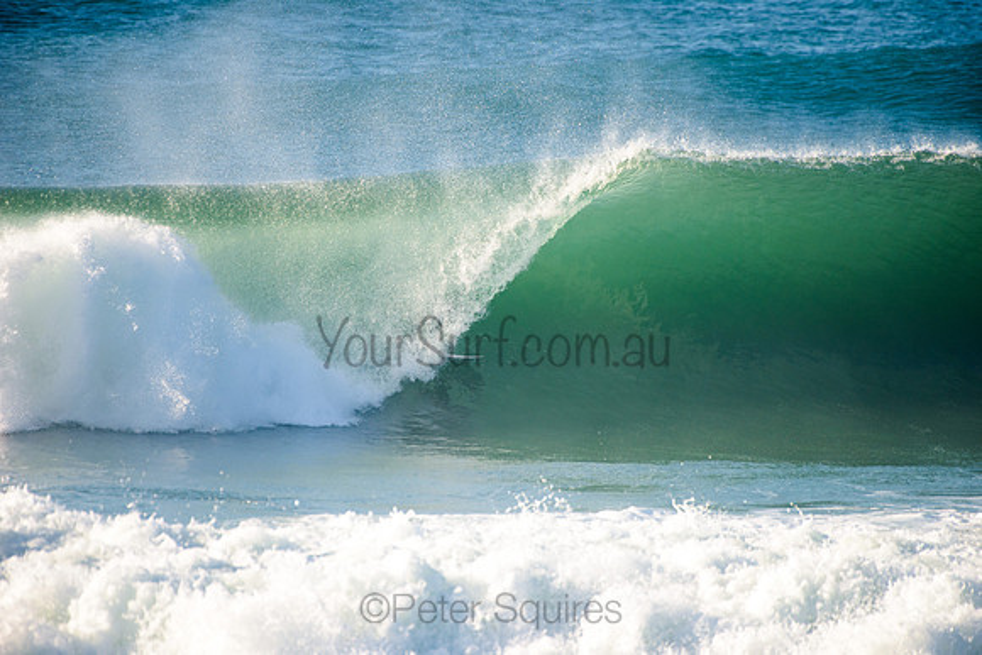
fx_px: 13641
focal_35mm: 500
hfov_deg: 4.1
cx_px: 491
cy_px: 328
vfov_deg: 2.8
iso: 250
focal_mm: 500
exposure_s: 1/1600
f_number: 5.6
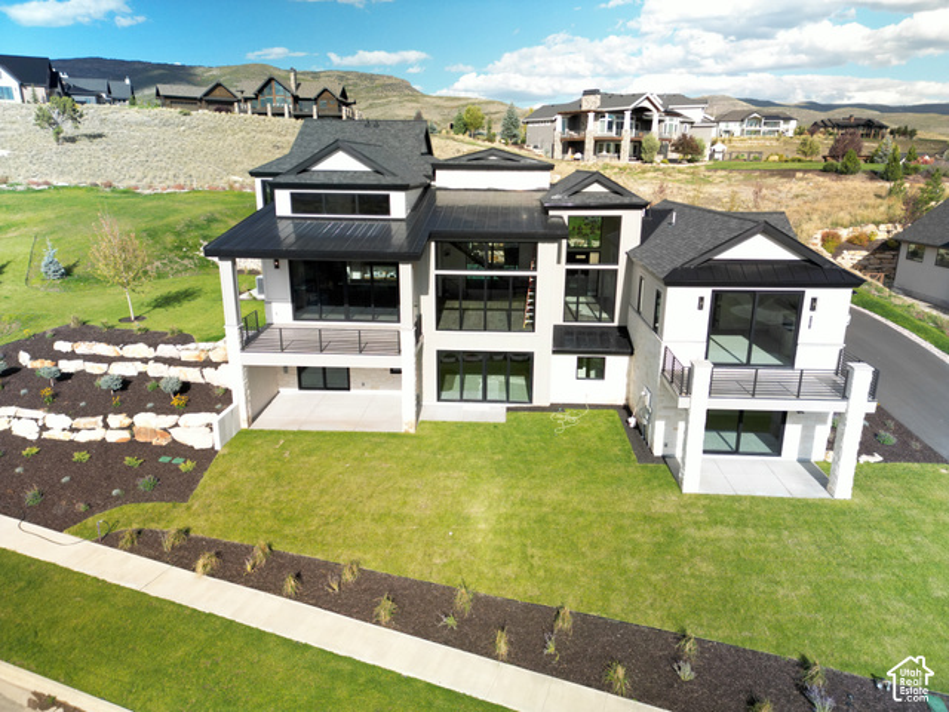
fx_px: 658
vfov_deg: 56.8
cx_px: 474
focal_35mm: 24
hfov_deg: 71.6
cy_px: 356
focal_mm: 6.72
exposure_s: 1/100
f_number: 1.7
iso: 100
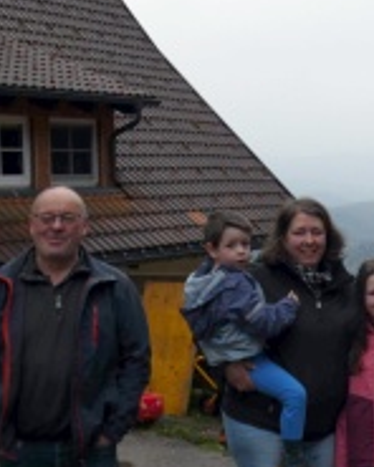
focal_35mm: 76
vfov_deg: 25.0
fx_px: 1052
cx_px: 361
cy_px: 177
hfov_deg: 19.7
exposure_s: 1/80
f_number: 3.5
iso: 80
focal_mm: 6.5
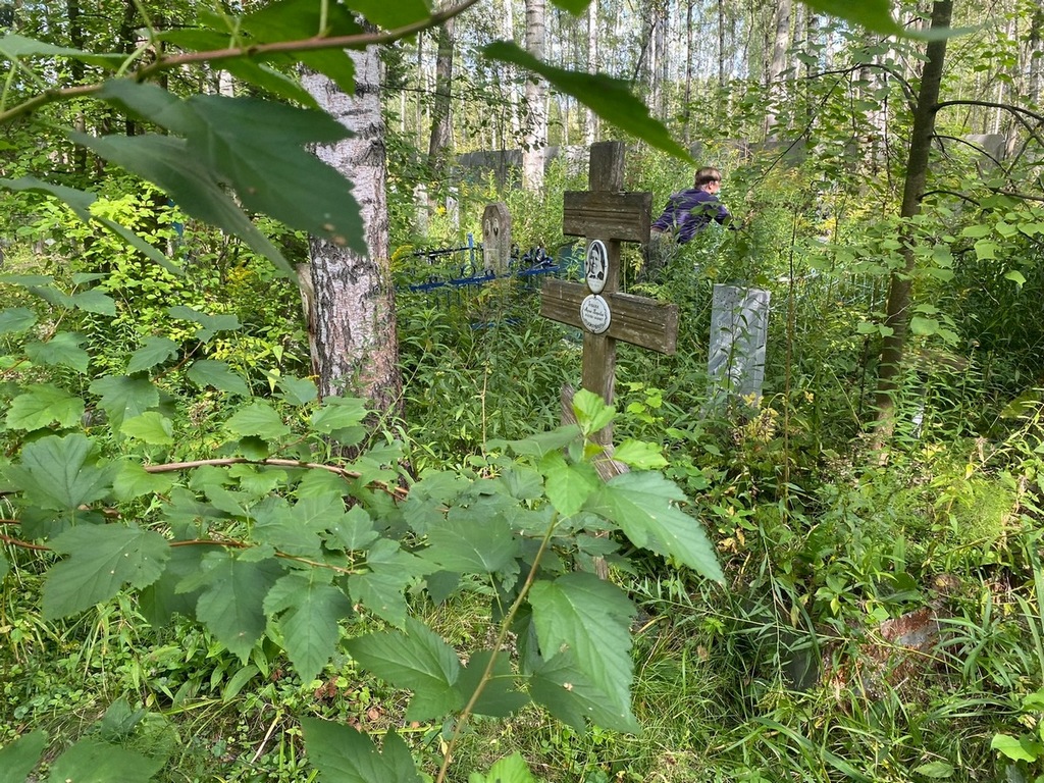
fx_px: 784
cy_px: 392
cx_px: 522
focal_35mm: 26
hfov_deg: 67.3
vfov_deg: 53.1
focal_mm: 4.25
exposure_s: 1/131
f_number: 1.8
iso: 32
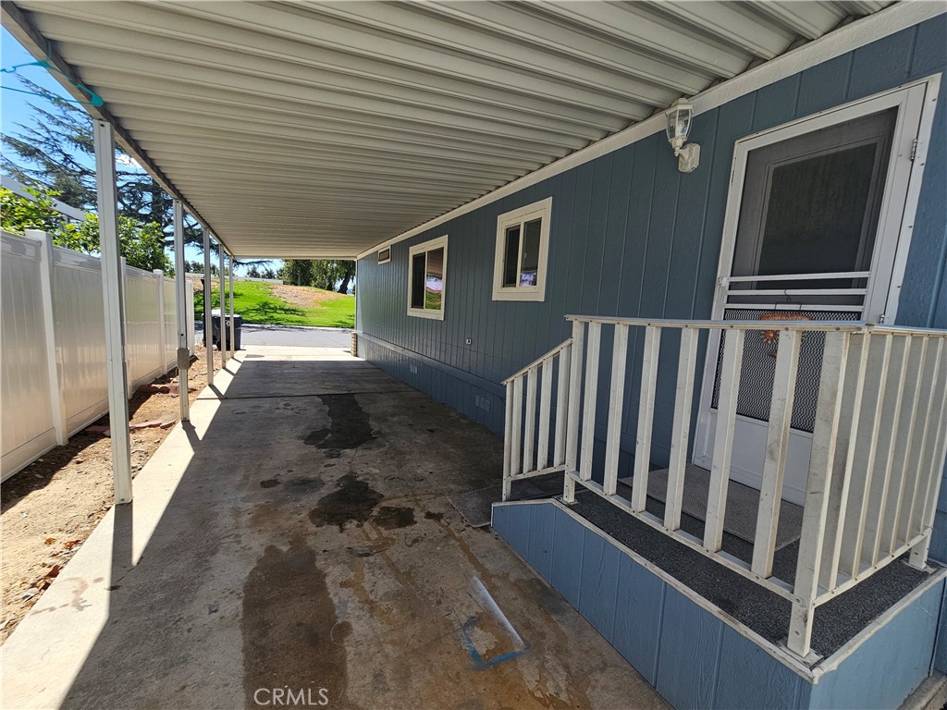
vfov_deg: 89.9
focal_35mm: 13
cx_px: 474
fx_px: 356
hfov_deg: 106.2
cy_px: 355
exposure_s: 1/1055
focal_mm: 2.2
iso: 50
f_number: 2.2
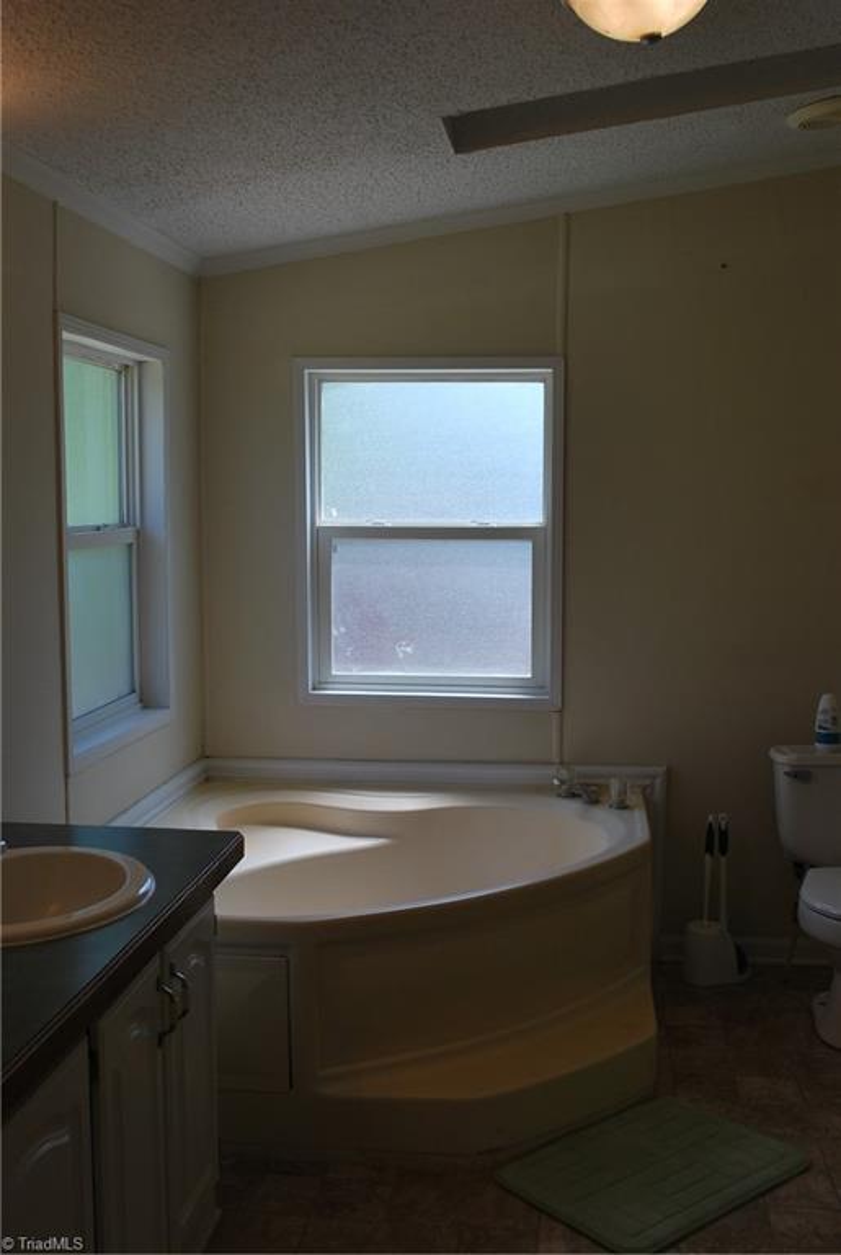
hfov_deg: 37.0
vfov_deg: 53.1
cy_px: 628
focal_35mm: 36
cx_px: 420
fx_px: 1256
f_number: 5.6
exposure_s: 1/125
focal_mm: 24
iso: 125
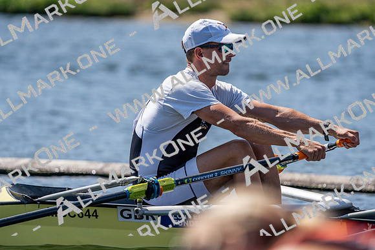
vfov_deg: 3.0
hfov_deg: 4.5
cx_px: 188
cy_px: 125
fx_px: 4782
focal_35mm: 459
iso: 250
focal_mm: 459
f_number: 6.3
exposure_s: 1/2000
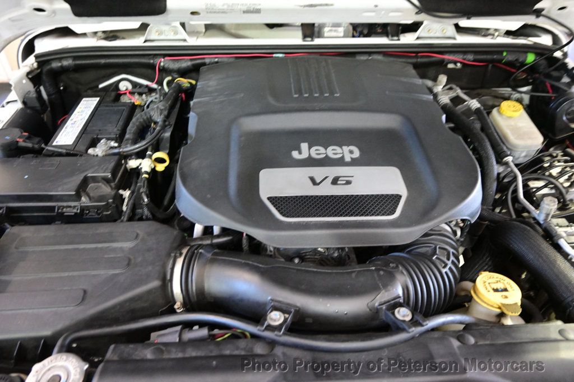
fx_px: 383
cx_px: 287
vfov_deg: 53.1
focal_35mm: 24
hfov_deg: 73.8
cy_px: 191
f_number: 3.5
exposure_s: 1/25
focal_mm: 16
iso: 2500
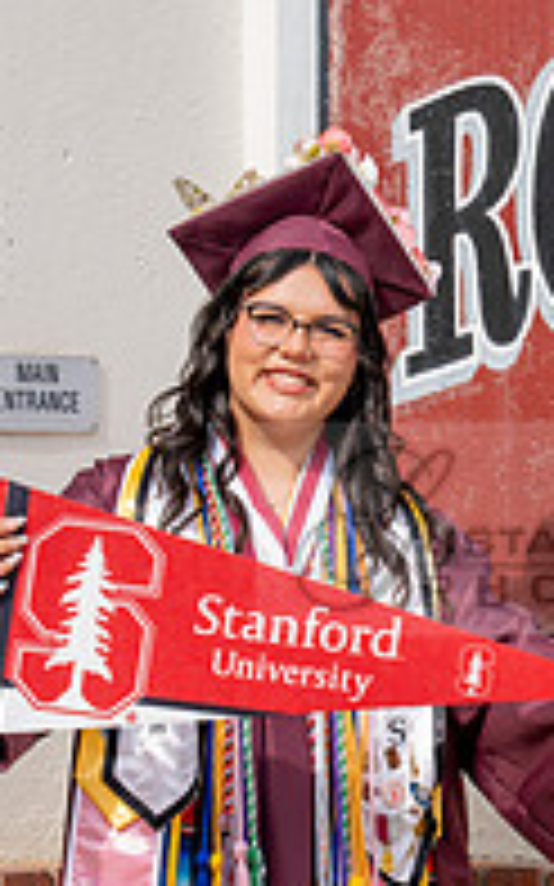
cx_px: 649
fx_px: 5077
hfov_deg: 6.2
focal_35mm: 210
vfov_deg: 10.0
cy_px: 528
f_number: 8
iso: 100
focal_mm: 70
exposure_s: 1/200
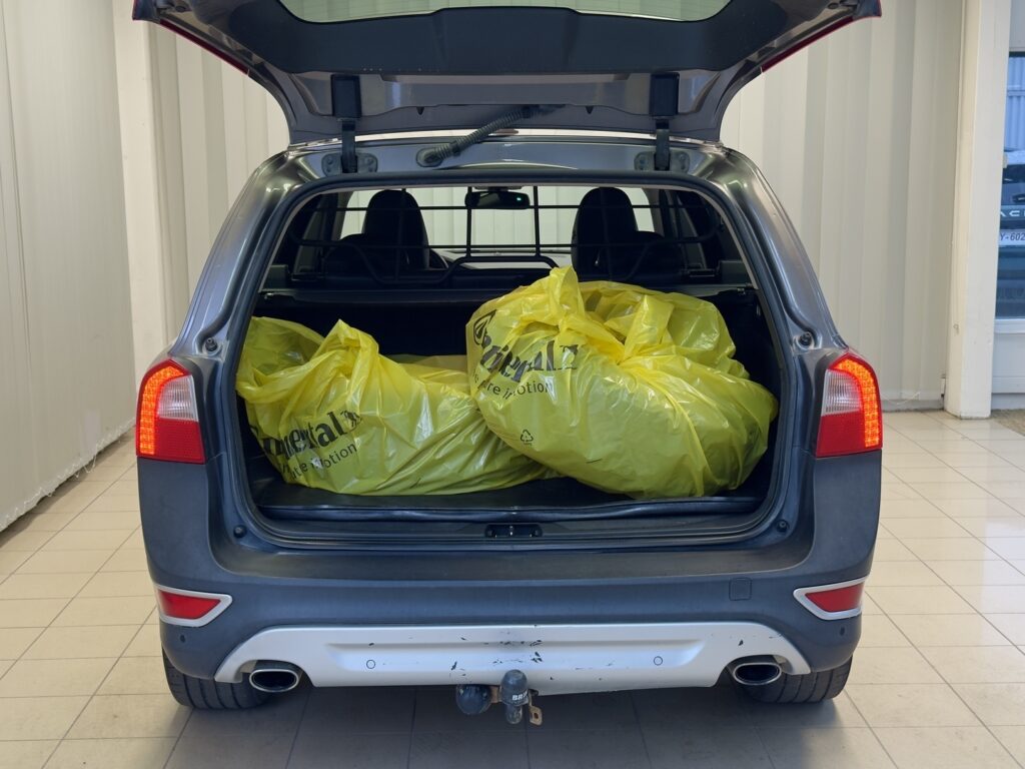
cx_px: 512
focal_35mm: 48
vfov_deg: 30.3
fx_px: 1421
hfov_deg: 39.7
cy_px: 384
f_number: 1.78
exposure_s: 1/54
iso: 100
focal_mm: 6.76
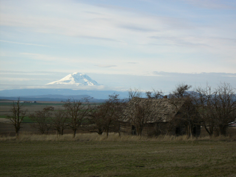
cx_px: 118
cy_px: 88
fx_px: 716
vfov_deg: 14.1
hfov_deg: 18.7
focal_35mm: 105
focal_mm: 17.4
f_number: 14
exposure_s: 1/30
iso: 50
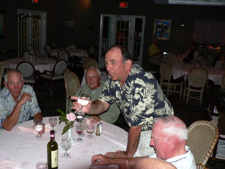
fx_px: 227
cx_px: 112
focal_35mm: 35
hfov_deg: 52.6
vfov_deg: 40.7
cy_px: 84
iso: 150
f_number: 2.8
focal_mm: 6
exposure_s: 1/60
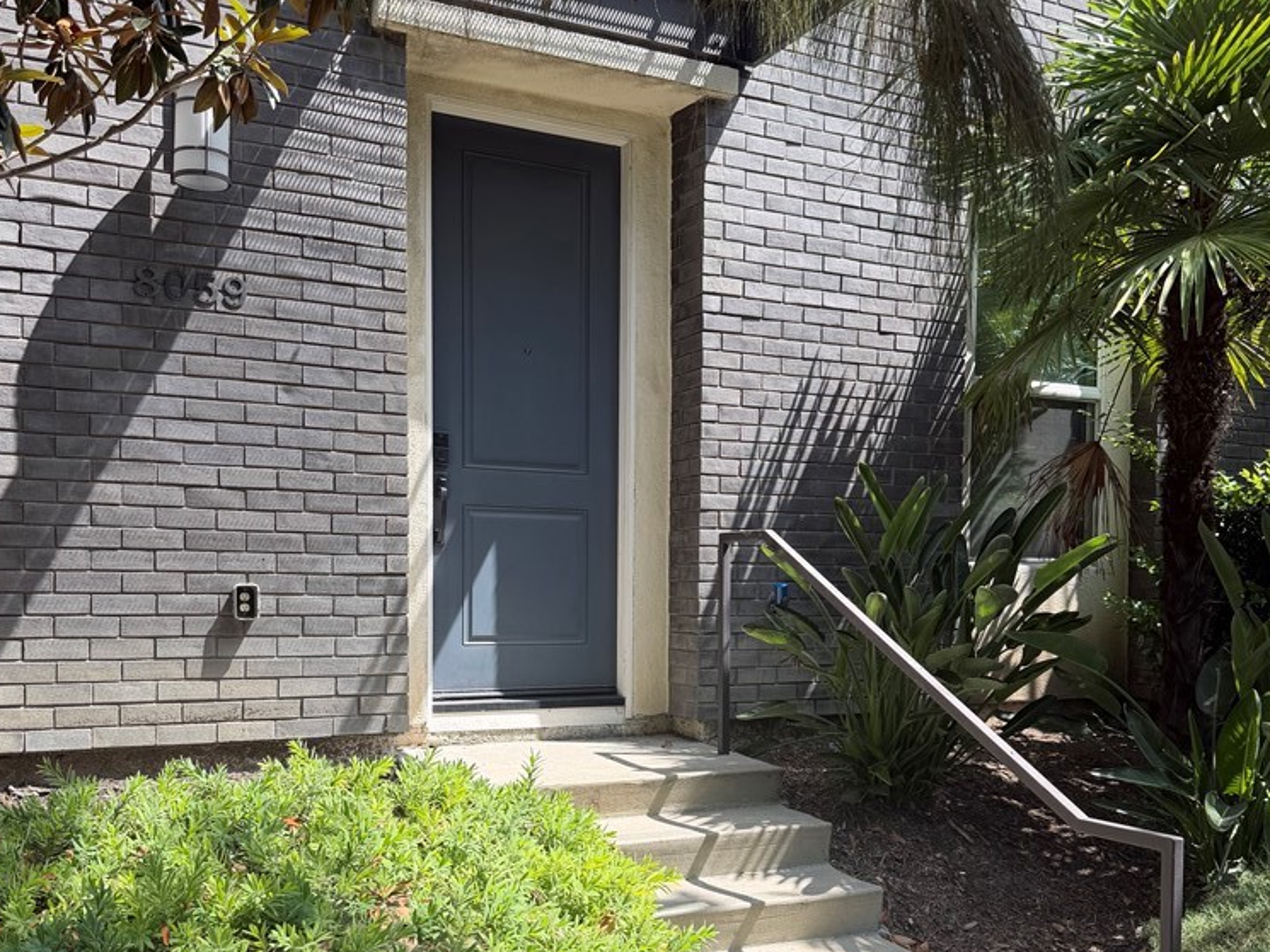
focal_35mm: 33
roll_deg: -0.3
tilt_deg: -2.0
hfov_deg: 55.3
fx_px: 1211
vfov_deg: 42.5
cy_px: 623
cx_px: 629
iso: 80
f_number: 1.78
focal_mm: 6.76
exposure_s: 1/1156
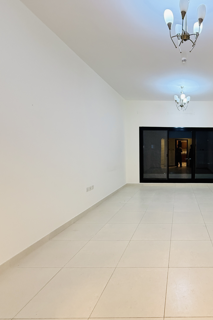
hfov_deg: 55.5
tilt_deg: -3.4
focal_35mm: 20
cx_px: 183
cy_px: 162
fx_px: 177
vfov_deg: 84.0
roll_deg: -0.2
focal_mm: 2.22
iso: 320
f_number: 2.2
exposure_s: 1/50
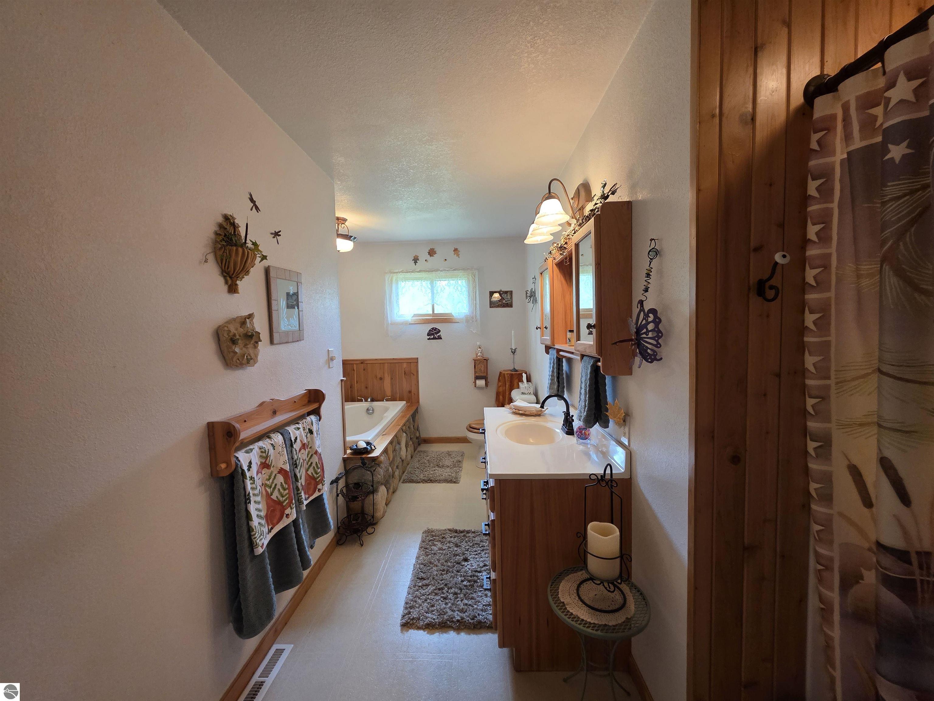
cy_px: 350
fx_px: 351
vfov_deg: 89.9
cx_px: 467
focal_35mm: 13
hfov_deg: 106.2
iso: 320
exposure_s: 1/60
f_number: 1.9
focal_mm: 2.2
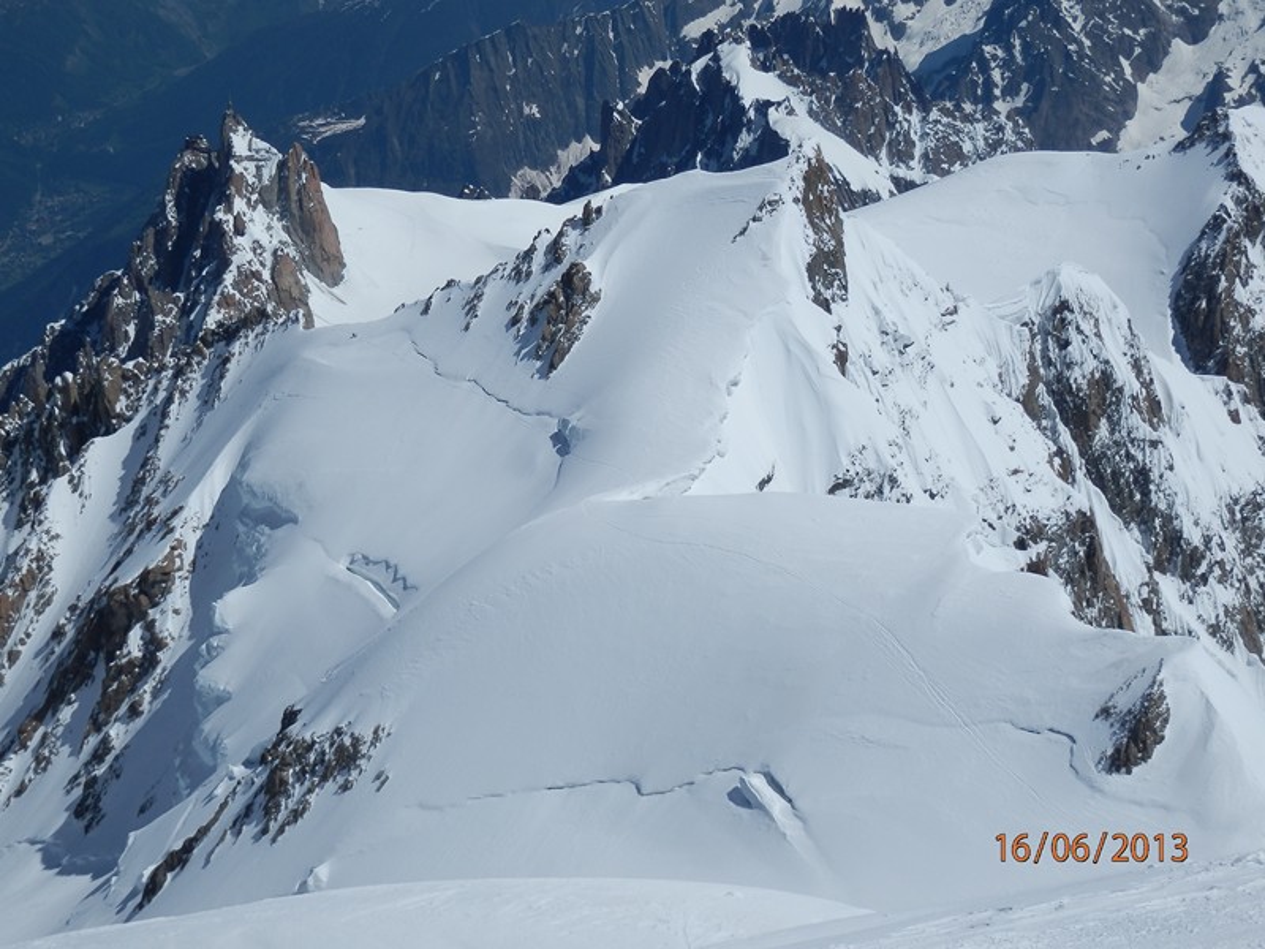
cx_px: 632
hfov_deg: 20.2
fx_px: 3545
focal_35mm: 97
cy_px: 474
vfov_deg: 15.2
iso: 80
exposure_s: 1/250
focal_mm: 17.3
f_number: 13.9
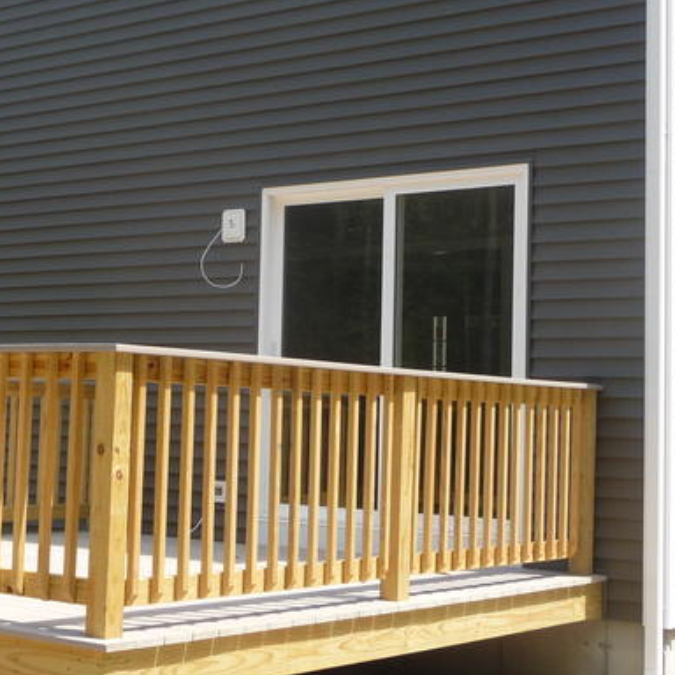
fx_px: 1544
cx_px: 236
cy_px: 295
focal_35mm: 70
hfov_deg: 24.6
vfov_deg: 24.6
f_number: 3.8
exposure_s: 1/320
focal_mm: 6.3
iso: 100
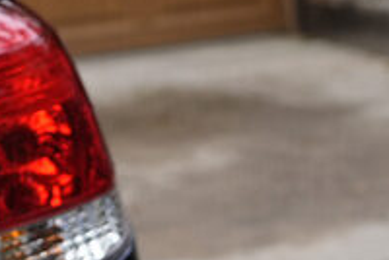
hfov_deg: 10.2
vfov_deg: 7.7
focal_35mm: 179
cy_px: 170
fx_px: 1937
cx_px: 893
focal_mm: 35
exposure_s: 1/1000
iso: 400
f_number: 3.5
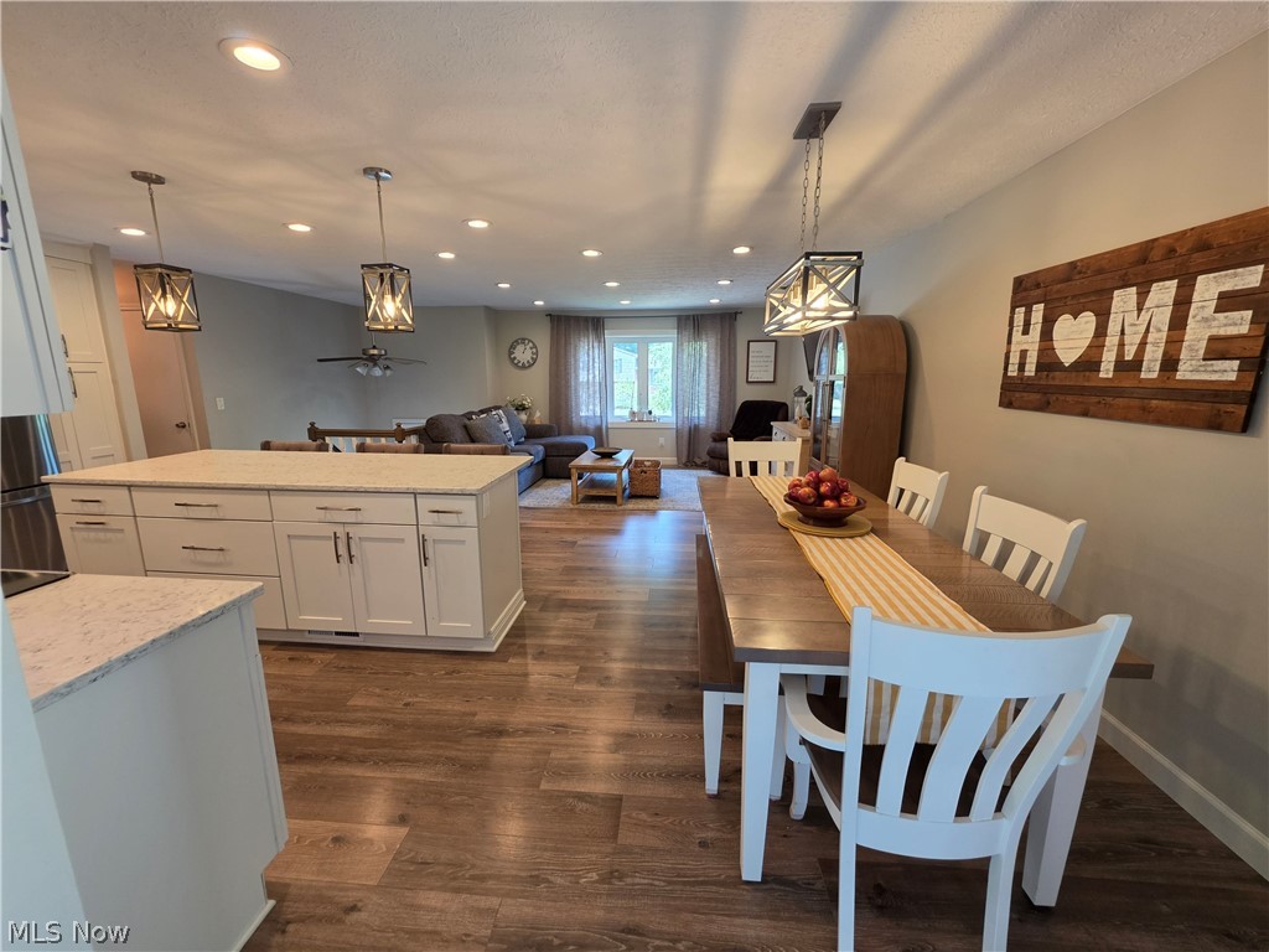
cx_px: 634
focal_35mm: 13
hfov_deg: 106.2
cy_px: 476
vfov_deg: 89.9
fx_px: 477
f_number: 1.9
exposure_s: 1/60
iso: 160
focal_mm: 2.2
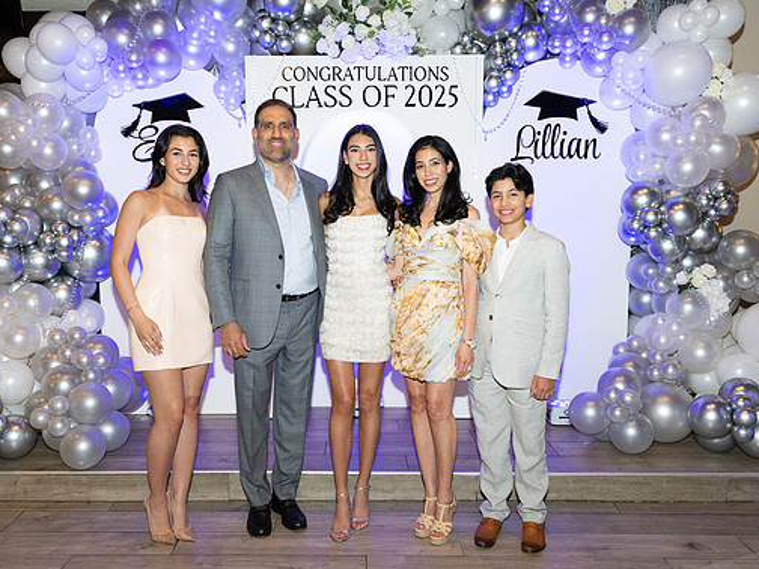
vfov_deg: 45.4
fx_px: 680
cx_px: 351
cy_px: 290
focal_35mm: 31
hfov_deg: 58.3
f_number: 5.6
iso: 1000
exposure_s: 1/80
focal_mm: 28
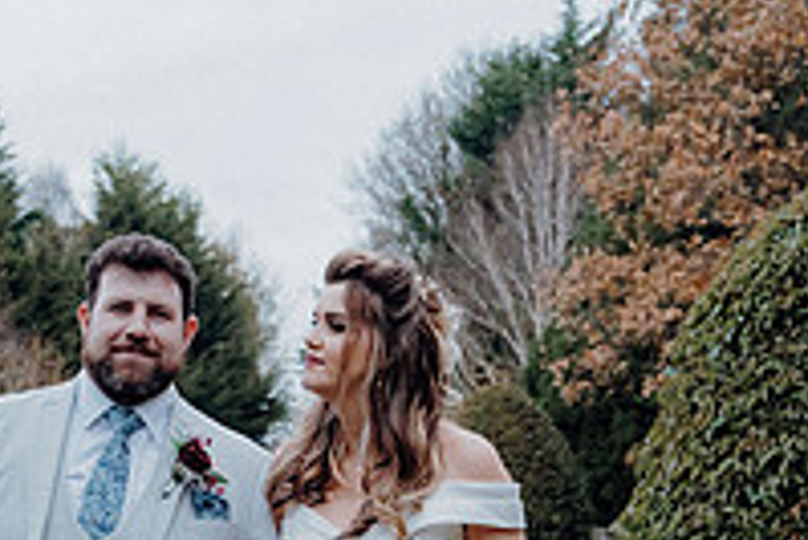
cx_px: 276
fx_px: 2156
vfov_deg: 13.7
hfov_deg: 21.2
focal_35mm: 96
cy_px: 708
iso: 4000
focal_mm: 33
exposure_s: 1/200
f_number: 3.5
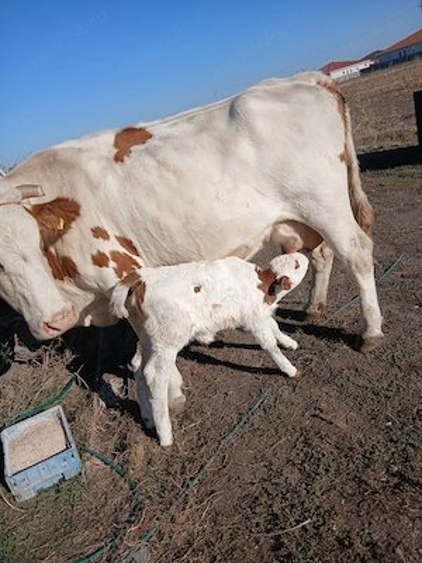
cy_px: 282
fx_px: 423
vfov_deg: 67.3
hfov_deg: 53.1
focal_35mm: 26
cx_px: 211
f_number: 1.8
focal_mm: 3.98
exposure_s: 1/910
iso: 20
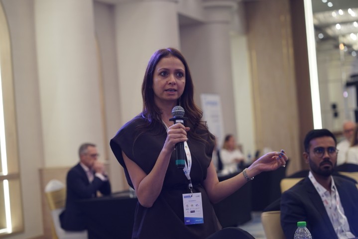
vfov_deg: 16.1
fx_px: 846
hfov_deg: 23.9
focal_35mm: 85
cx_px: 179
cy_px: 120
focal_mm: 85
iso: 1250
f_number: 4
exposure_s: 1/160
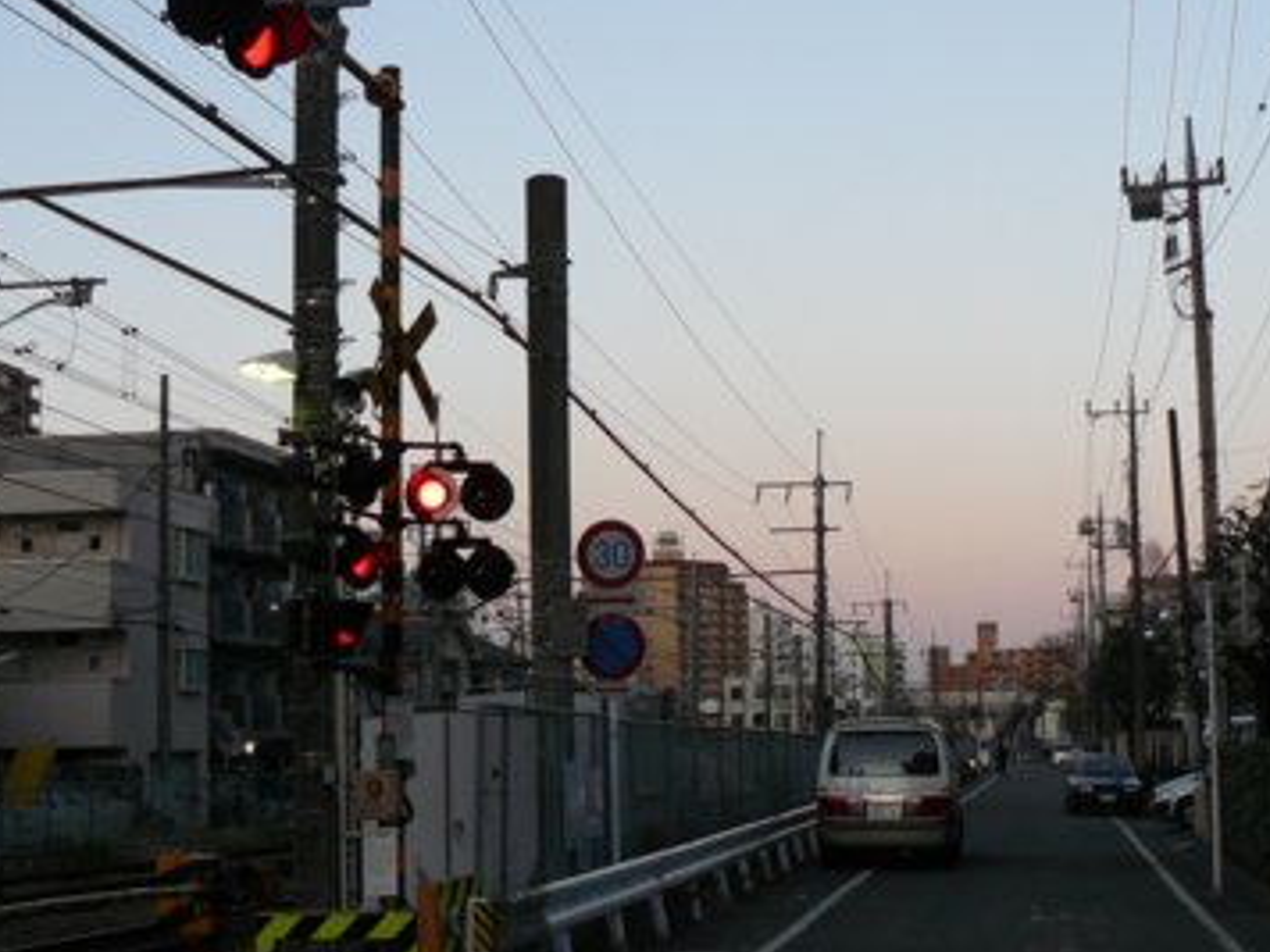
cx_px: 660
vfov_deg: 23.6
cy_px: 538
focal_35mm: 62
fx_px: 2275
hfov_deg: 31.2
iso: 100
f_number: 2.8
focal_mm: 6
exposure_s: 1/100
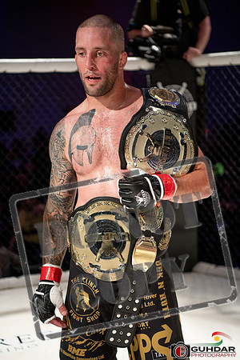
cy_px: 180
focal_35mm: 70
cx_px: 120
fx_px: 700
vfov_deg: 28.8
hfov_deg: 19.5
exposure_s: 1/1000
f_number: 2.8
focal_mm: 70
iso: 720
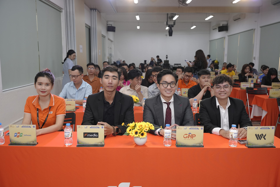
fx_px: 248
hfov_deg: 58.9
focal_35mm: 32
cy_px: 94
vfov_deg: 41.2
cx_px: 140
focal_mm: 31.9
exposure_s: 1/250
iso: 1250
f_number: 4
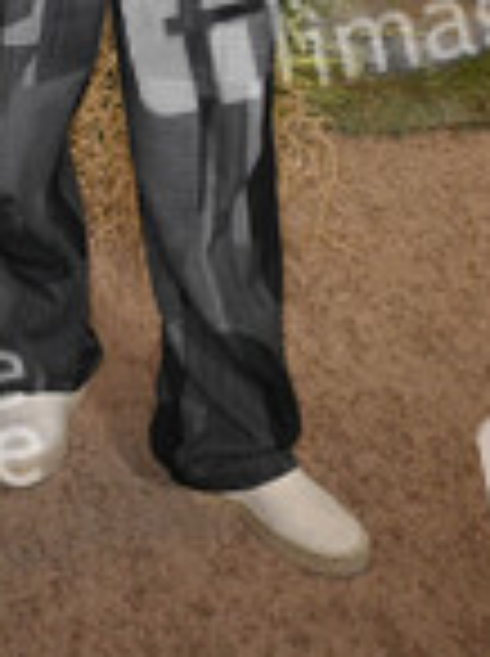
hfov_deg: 15.1
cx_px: -58
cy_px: -216
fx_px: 1798
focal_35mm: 95
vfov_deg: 19.0
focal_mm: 36
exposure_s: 1/250
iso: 1000
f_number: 7.1
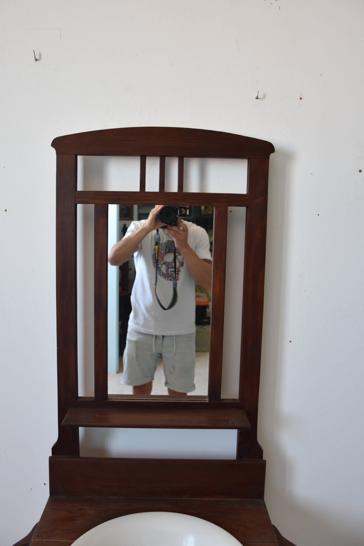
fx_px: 455
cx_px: 182
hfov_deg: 43.6
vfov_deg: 61.9
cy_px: 273
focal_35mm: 30
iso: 800
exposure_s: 1/80
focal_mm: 20
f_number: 4.5
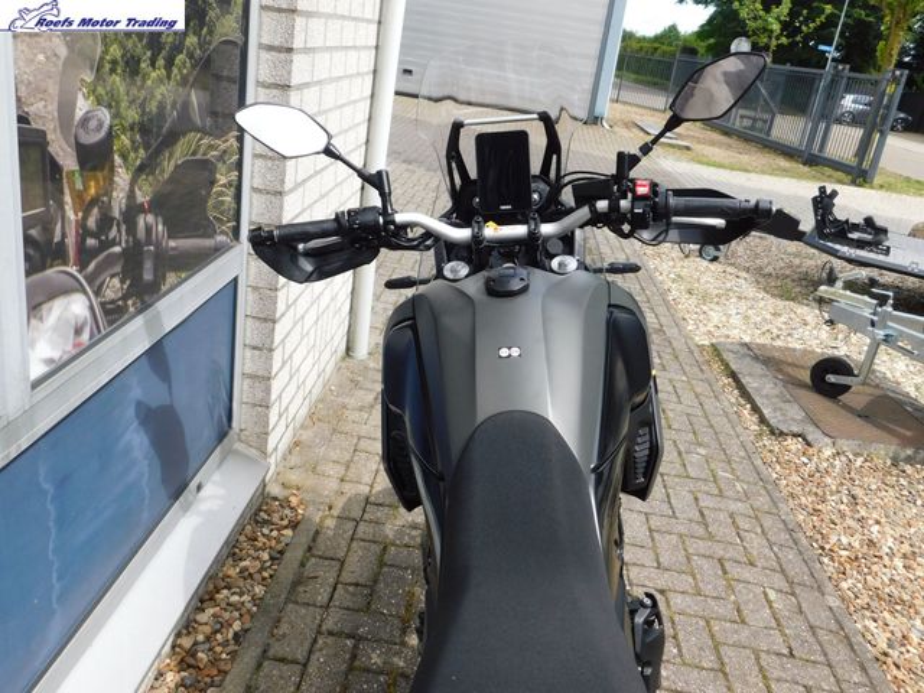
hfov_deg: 60.0
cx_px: 462
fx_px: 801
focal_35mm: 30
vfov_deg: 46.8
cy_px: 346
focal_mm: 5.3
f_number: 3.2
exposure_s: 1/500
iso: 125
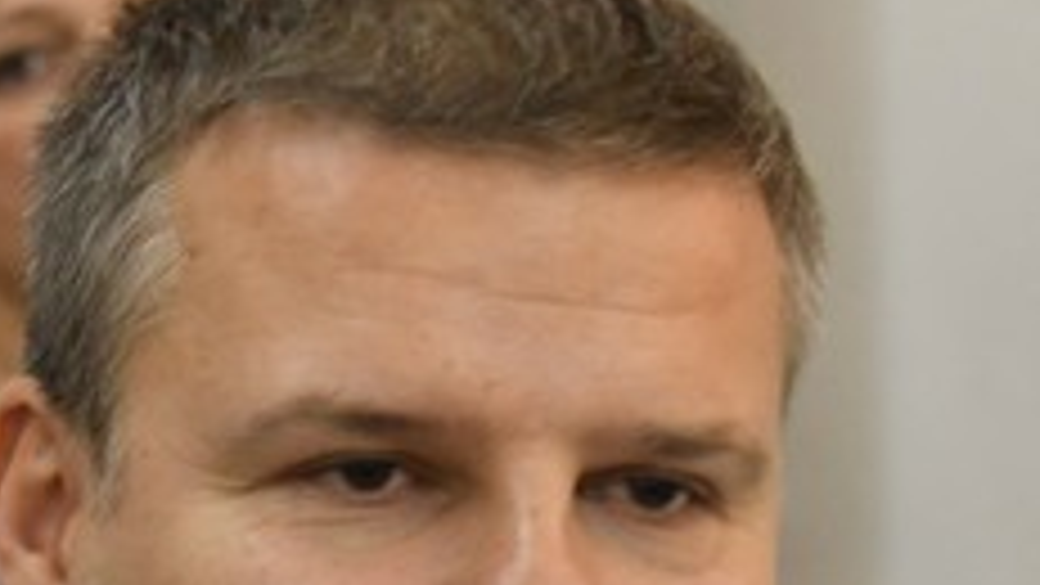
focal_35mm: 379
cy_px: 614
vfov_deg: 3.2
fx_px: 10453
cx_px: 234
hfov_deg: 5.7
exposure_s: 1/125
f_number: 4.8
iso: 2000
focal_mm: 68
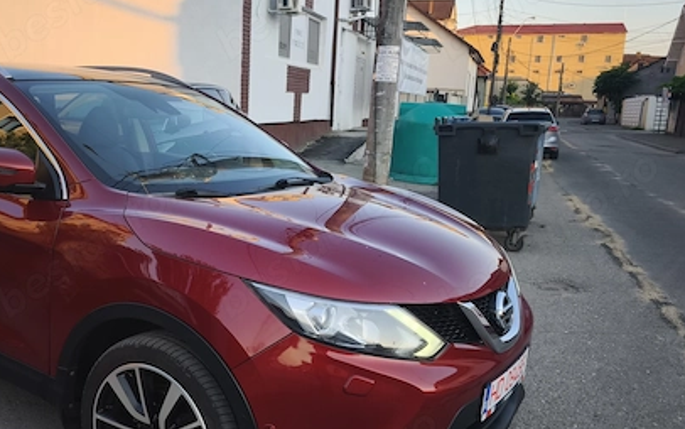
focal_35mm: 36
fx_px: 672
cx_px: 238
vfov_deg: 35.2
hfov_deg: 53.1
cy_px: 257
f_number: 1.6
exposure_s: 1/222
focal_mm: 6.57
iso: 50
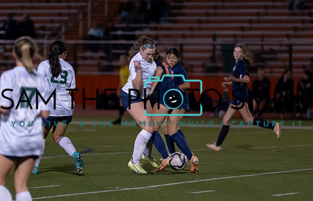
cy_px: 113
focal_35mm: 309
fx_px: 2659
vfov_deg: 4.3
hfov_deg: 6.7
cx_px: 108
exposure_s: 1/1000
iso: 4000
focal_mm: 200
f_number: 2.8
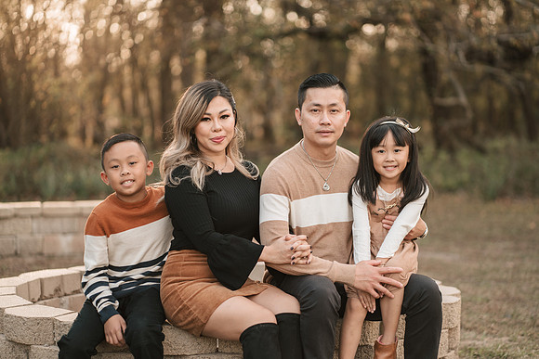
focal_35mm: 85
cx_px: 270
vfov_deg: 16.1
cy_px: 180
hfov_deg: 23.9
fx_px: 1273
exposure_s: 1/500
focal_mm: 85
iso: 160
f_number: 2
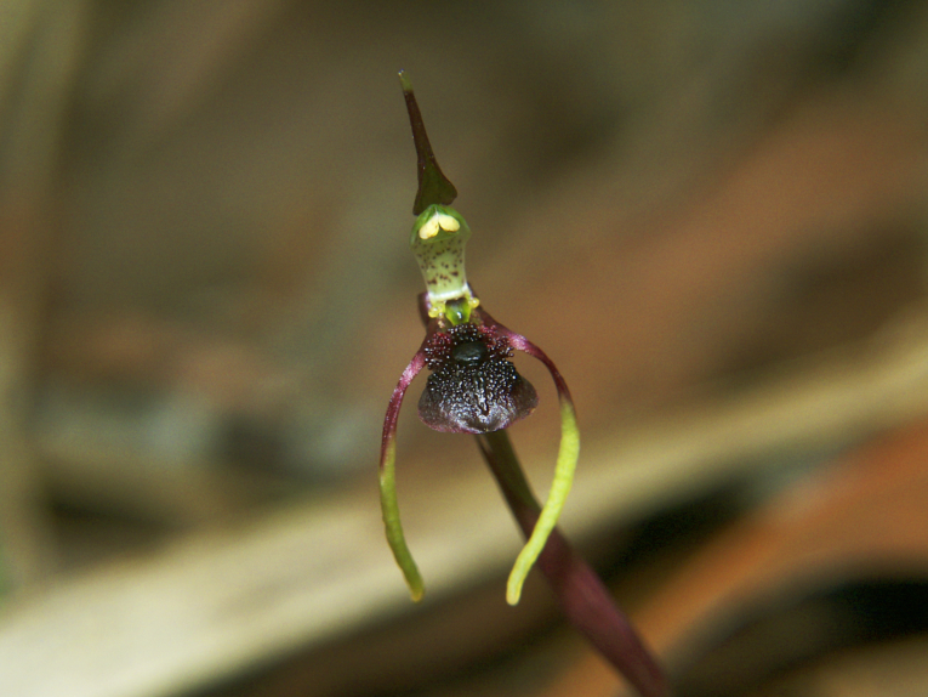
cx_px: 445
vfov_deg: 8.2
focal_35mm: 182
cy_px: 363
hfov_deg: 10.9
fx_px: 4880
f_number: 8
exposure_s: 1/180
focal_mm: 43.97
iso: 100
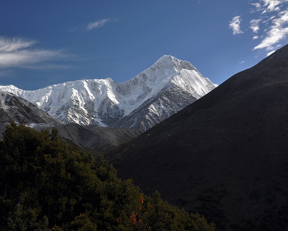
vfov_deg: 36.5
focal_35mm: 41
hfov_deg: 44.7
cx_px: 124
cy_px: 115
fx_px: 350
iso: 200
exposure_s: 1/100
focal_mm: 24
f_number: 9
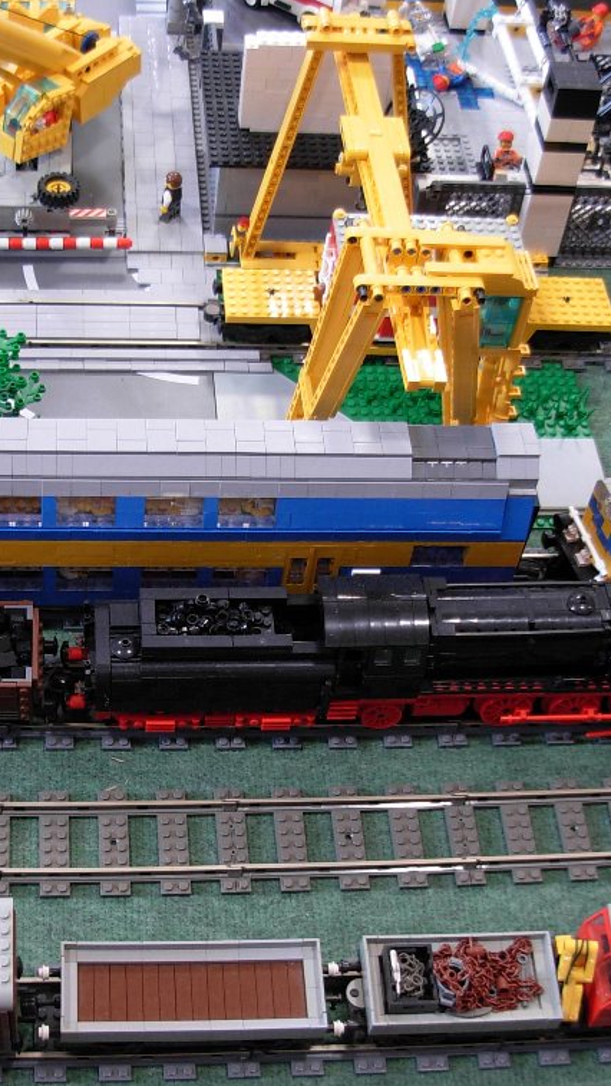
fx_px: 1612
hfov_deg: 21.3
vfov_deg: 37.2
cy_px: 548
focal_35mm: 56
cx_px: 181
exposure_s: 1/4
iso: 89
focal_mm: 6.3
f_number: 2.9
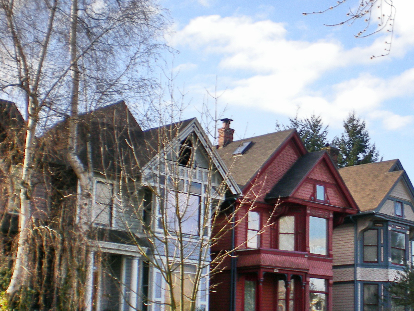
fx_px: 825
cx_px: 324
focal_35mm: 69
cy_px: 204
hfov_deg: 27.7
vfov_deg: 21.2
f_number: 4.6
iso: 50
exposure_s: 1/149
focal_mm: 6.3
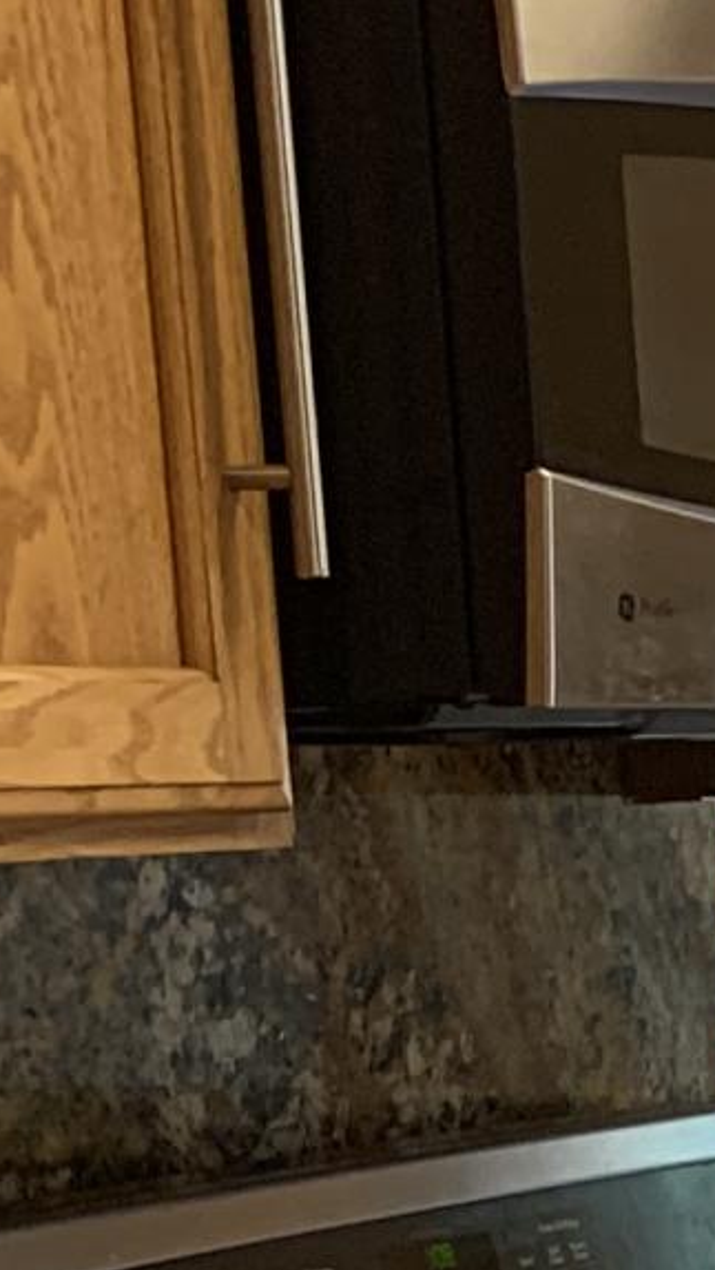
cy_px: 1547
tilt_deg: -9.4
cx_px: 3002
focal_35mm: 148
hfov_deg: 6.4
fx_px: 4987
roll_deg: -1.1
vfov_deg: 14.1
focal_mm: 4.25
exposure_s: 1/60
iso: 80
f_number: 1.8
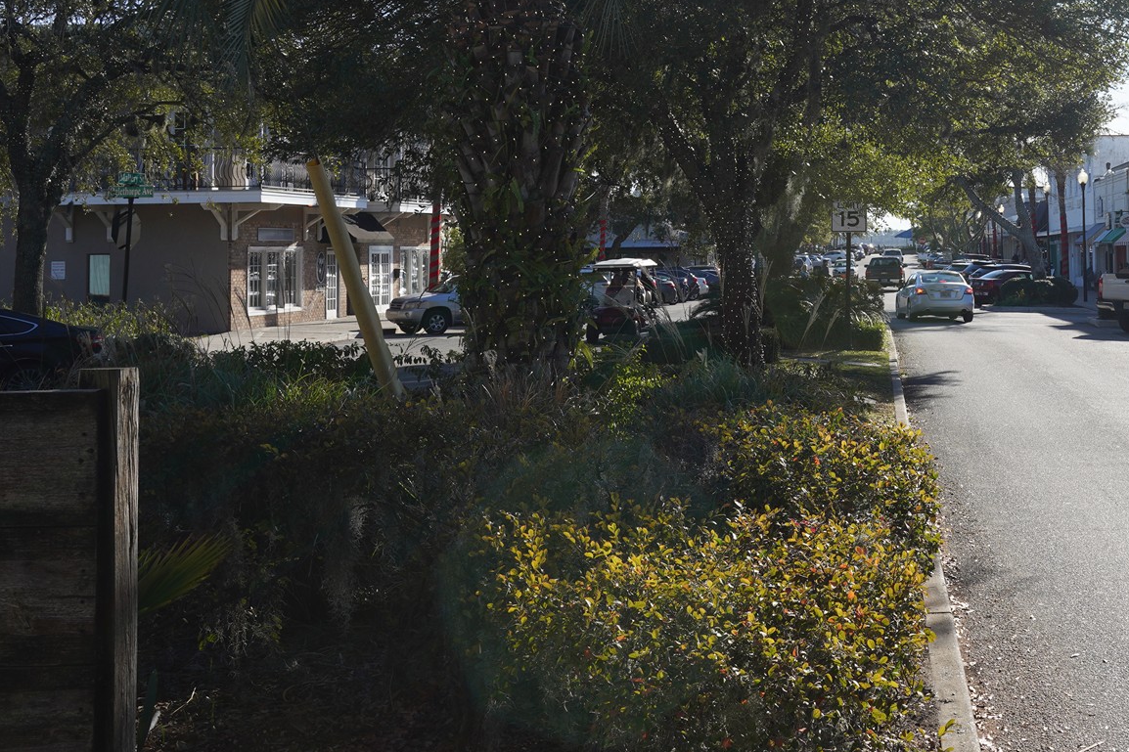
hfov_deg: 36.7
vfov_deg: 25.6
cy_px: 160
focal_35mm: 52
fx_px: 1630
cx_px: 930
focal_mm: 30
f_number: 13
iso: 100
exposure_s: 1/100
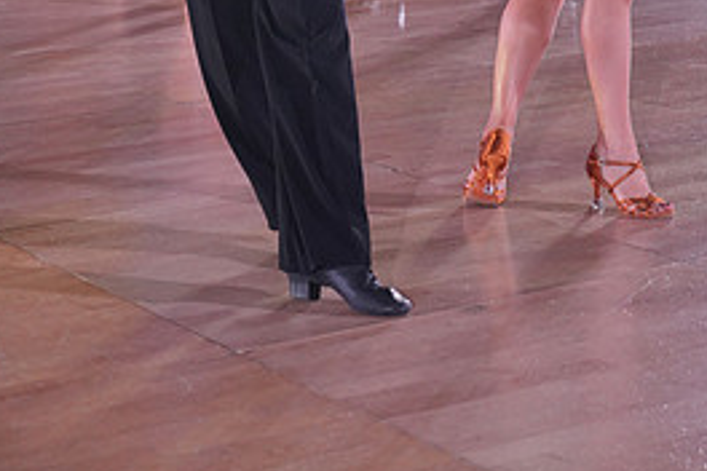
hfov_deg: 18.6
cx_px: 438
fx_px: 2160
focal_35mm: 110
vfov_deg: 11.8
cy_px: -278
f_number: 4
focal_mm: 50
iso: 1600
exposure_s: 1/400
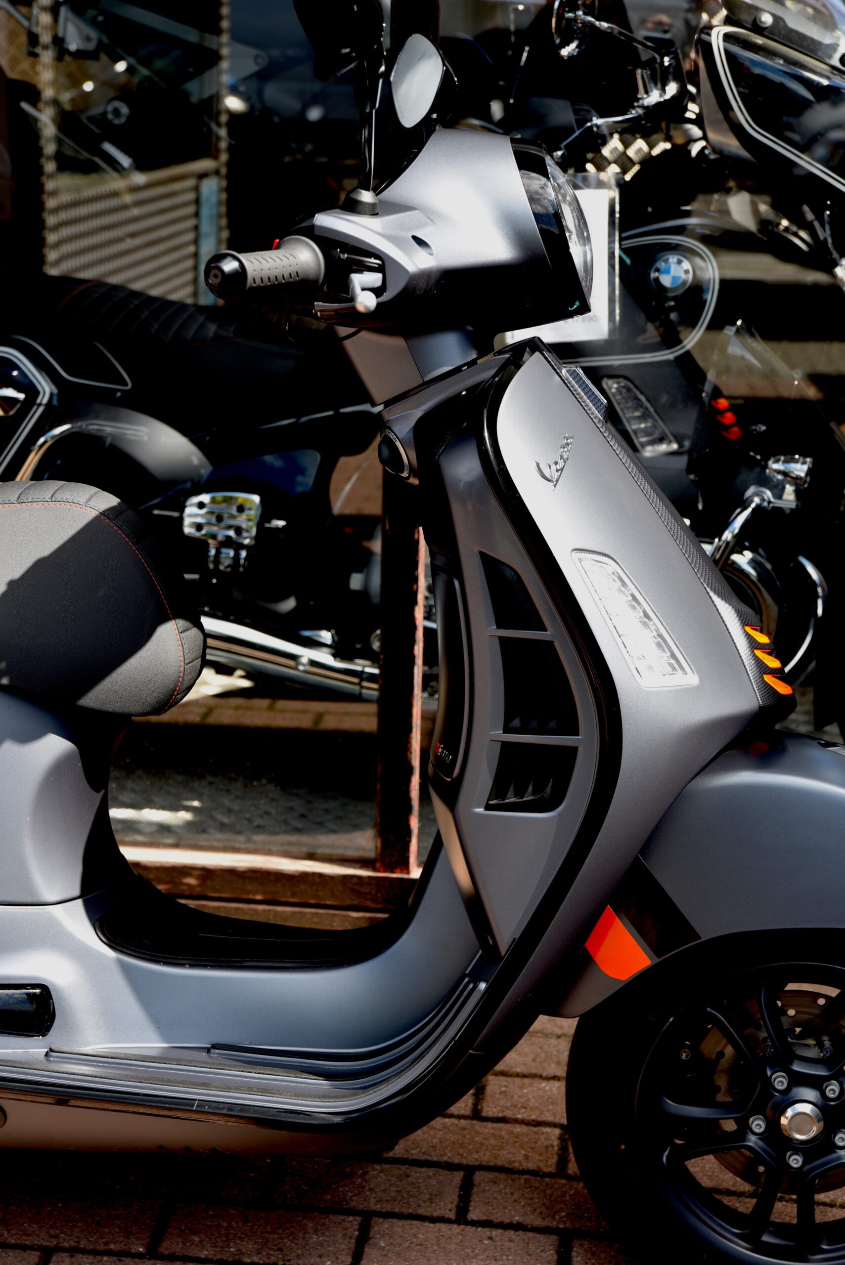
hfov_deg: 21.9
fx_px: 2181
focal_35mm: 62
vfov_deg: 32.4
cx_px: 422
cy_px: 632
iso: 100
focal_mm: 62
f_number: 5.6
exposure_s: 1/125
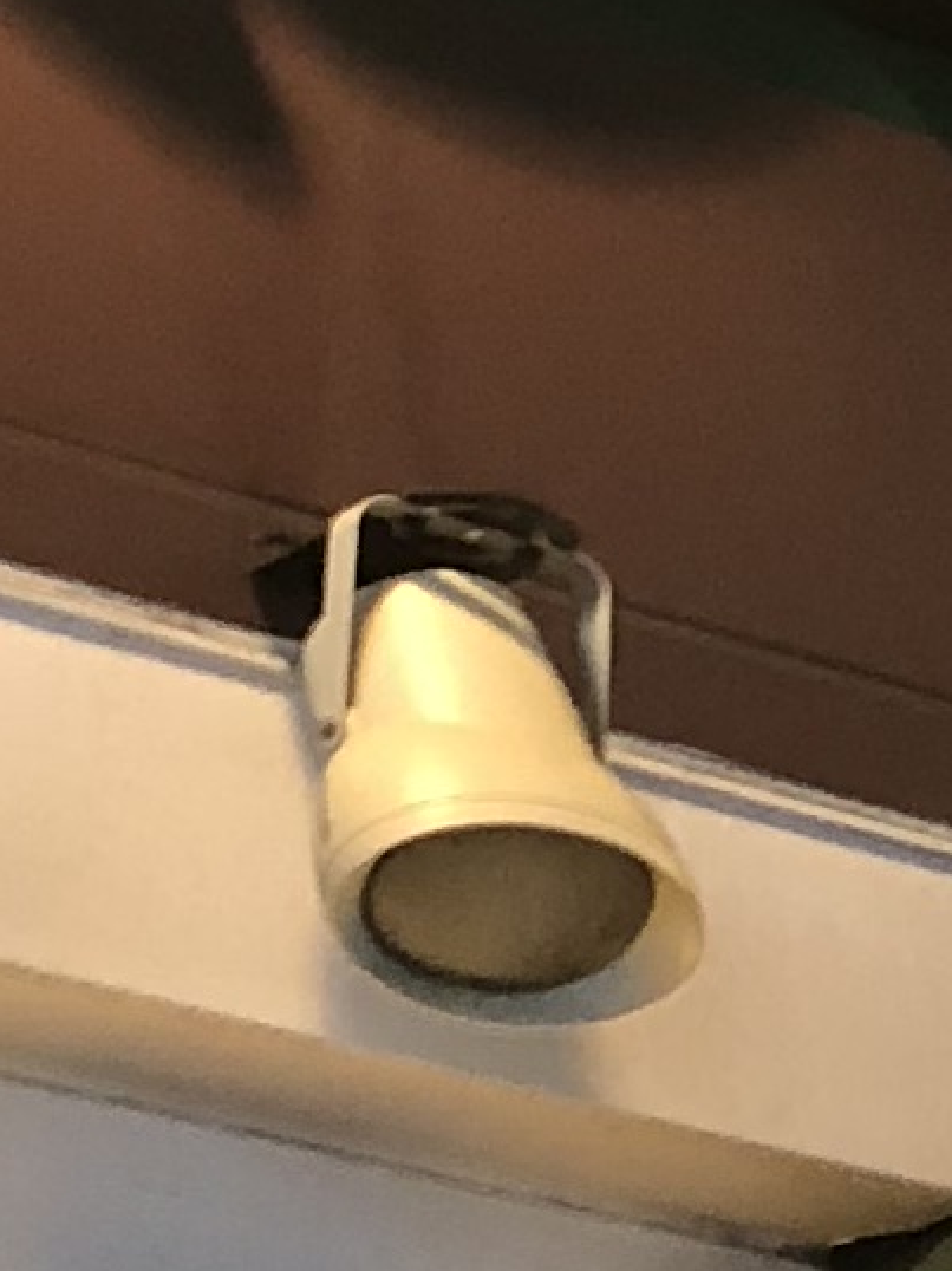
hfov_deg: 6.9
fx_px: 7707
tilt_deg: +16.8
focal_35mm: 210
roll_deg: -2.7
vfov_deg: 9.3
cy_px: 1406
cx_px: 1583
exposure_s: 1/17
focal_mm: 3.99
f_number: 1.8
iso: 80
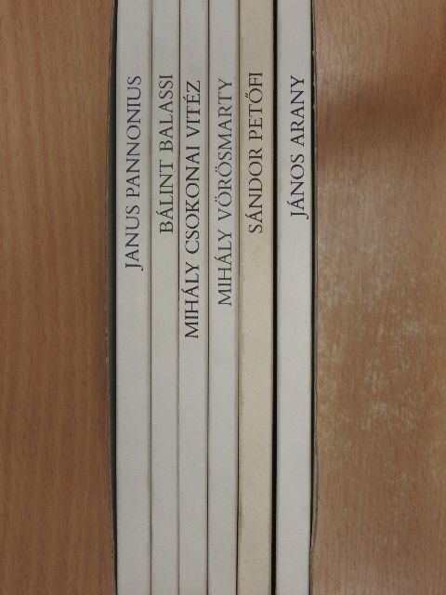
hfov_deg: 24.4
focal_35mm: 60
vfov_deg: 32.2
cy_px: 298
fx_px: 1031
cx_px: 223
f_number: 4.2
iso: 250
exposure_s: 1/60
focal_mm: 10.7
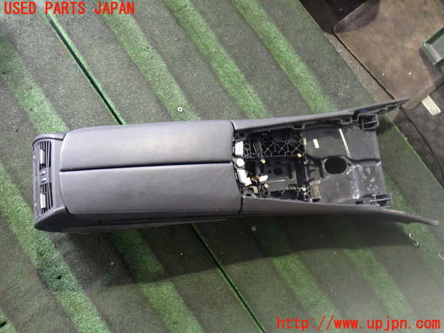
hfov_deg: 60.0
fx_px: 385
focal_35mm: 30
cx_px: 222
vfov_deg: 46.8
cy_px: 166
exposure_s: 1/30
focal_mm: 5.4
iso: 1000
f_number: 2.3
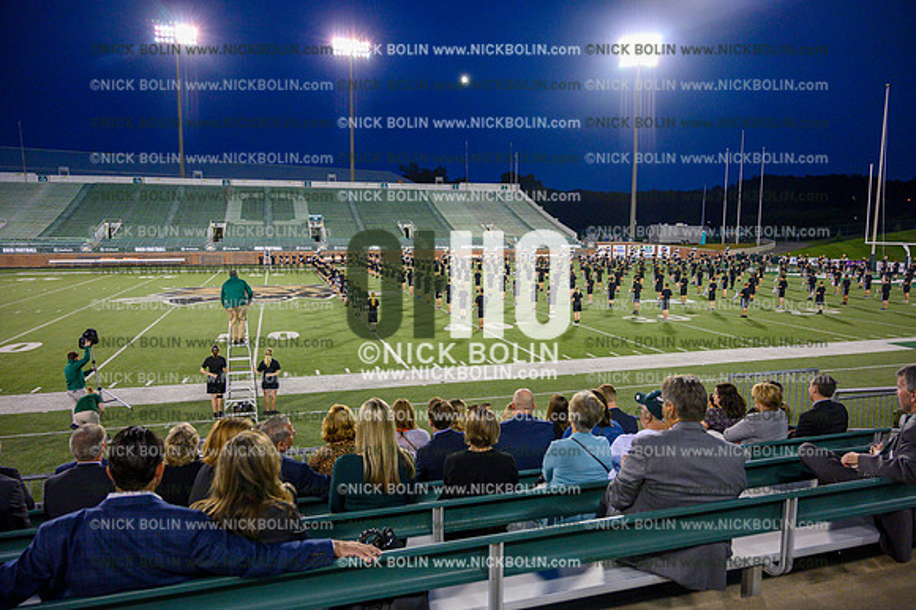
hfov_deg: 73.8
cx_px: 458
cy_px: 305
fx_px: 610
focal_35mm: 24
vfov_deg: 53.1
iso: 4000
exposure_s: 1/1000
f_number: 4
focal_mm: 24
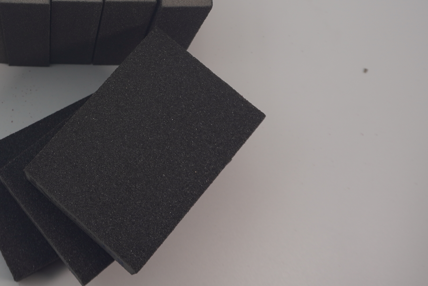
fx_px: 690
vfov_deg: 22.8
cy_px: 29
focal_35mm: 58
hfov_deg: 33.1
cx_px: 63
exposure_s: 1/125
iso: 125
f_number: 5
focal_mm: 19
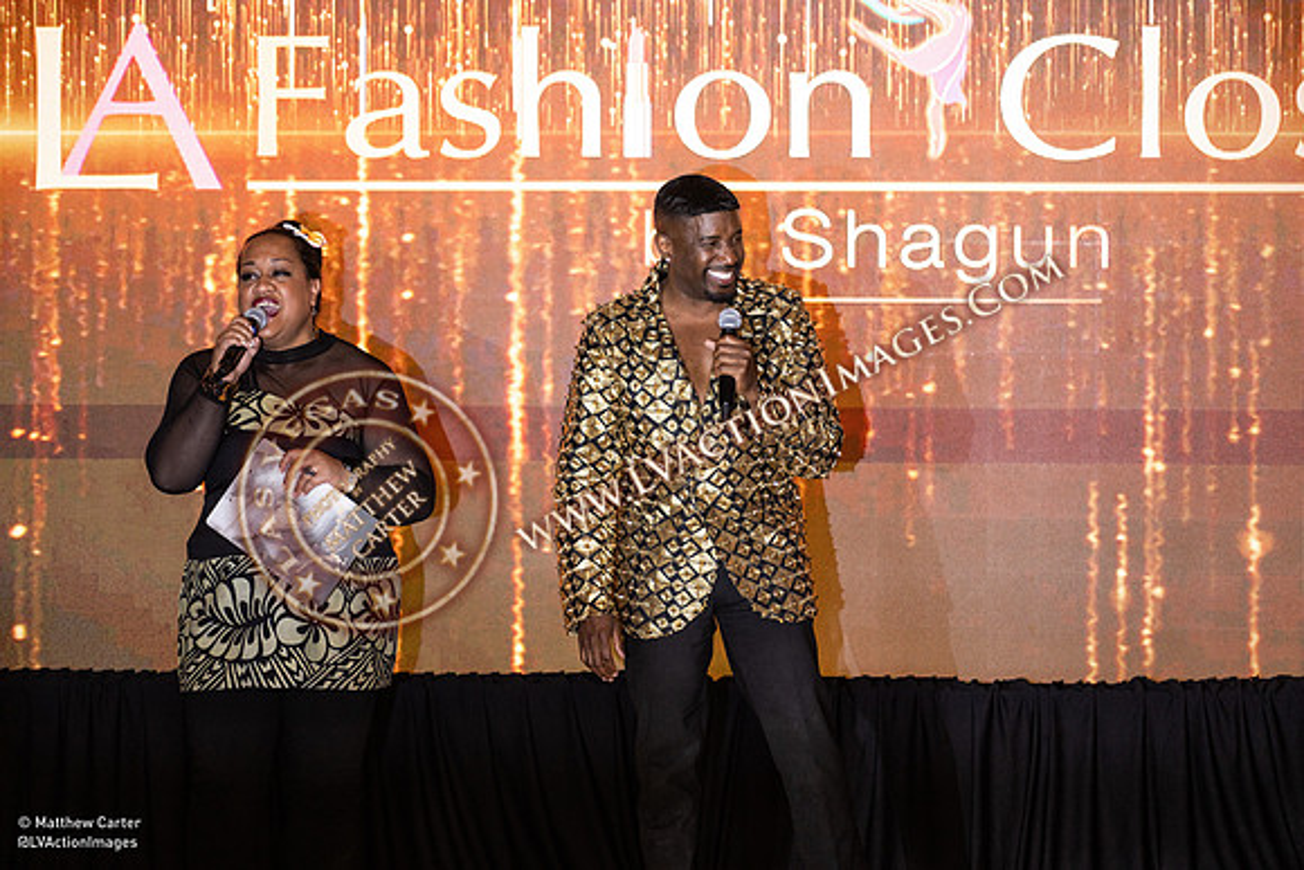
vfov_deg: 6.9
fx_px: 7246
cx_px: 652
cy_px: 435
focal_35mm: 200
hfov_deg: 10.3
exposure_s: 1/250
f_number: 2.8
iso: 1000
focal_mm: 200
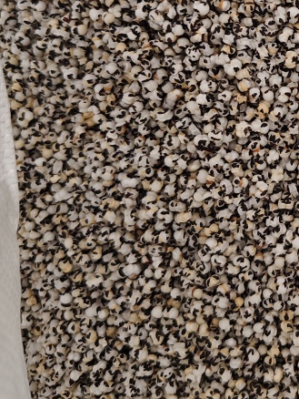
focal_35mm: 56
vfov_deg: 33.4
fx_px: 644
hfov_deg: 24.1
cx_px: 342
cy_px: 86
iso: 491
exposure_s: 1/50
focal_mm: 5.56
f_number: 1.88
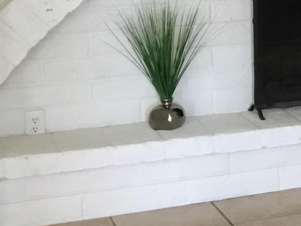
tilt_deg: -5.5
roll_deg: +0.6
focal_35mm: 123
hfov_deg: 14.8
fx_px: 1070
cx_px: 459
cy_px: -7
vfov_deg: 11.9
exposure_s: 1/30
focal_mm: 3.3
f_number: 2.4
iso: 125
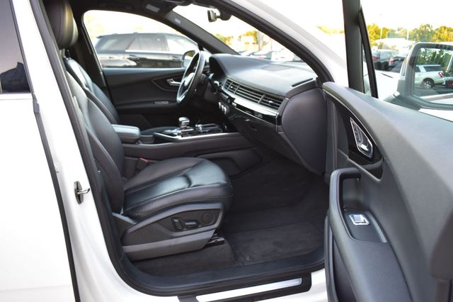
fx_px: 377
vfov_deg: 43.6
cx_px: 226
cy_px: 151
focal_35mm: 30
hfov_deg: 62.0
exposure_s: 1/15
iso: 560
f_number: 6.3
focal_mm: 20
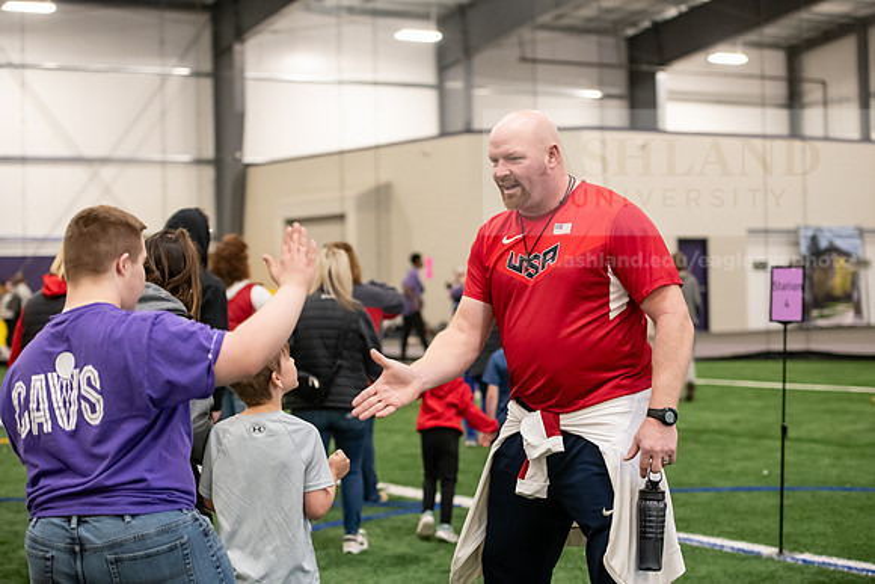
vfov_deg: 19.5
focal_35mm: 70
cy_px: 292
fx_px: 1702
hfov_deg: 28.8
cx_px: 438
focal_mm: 70
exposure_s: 1/200
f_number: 3.2
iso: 3200
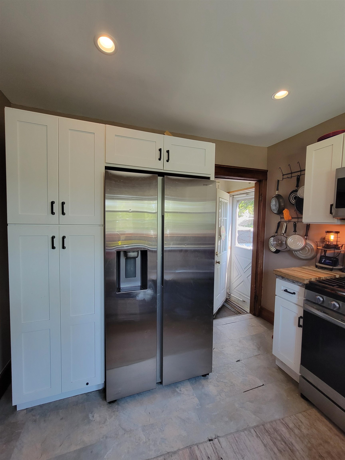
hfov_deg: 89.9
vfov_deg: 106.2
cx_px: 172
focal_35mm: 13
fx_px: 173
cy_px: 230
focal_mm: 2.2
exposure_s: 1/60
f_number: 2.2
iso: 200
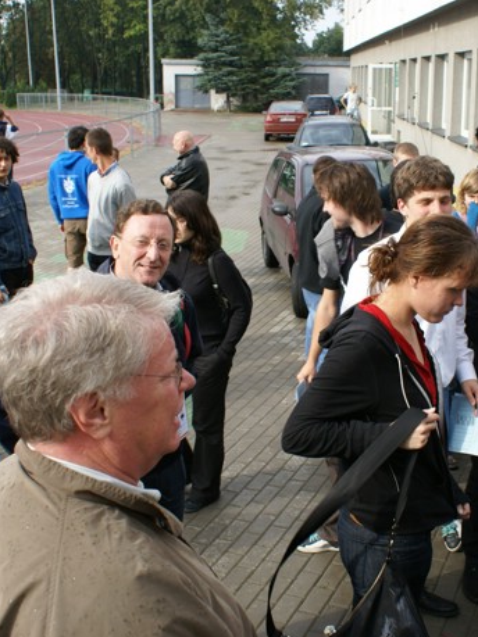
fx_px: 810
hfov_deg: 32.7
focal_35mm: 44
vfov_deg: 43.0
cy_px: 323
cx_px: 306
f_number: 5.6
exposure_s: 1/200
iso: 100
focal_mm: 20
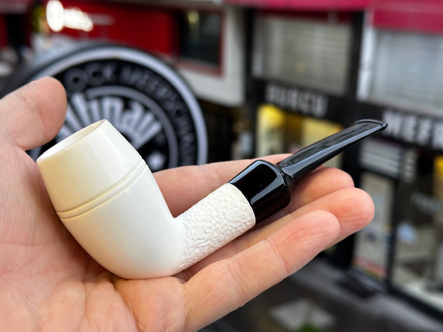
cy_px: 166
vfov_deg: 30.3
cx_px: 222
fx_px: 614
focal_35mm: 48
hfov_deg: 39.7
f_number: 1.78
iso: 80
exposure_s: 1/100
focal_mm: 6.86
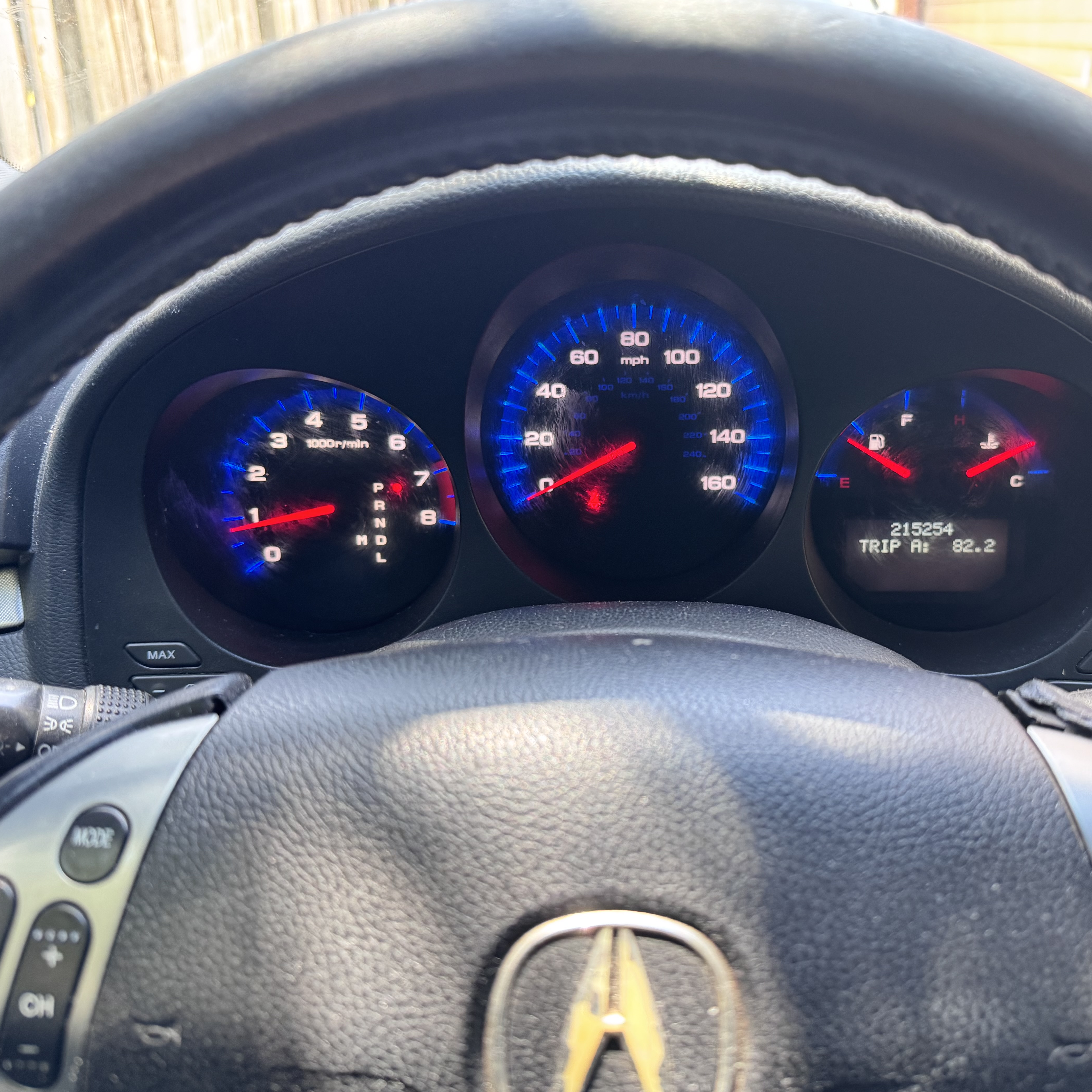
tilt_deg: -26.4
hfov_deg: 55.3
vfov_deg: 55.6
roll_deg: -0.3
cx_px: 641
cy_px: 545
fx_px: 1035
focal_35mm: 29
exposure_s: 1/60
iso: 250
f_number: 1.78
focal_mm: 6.76
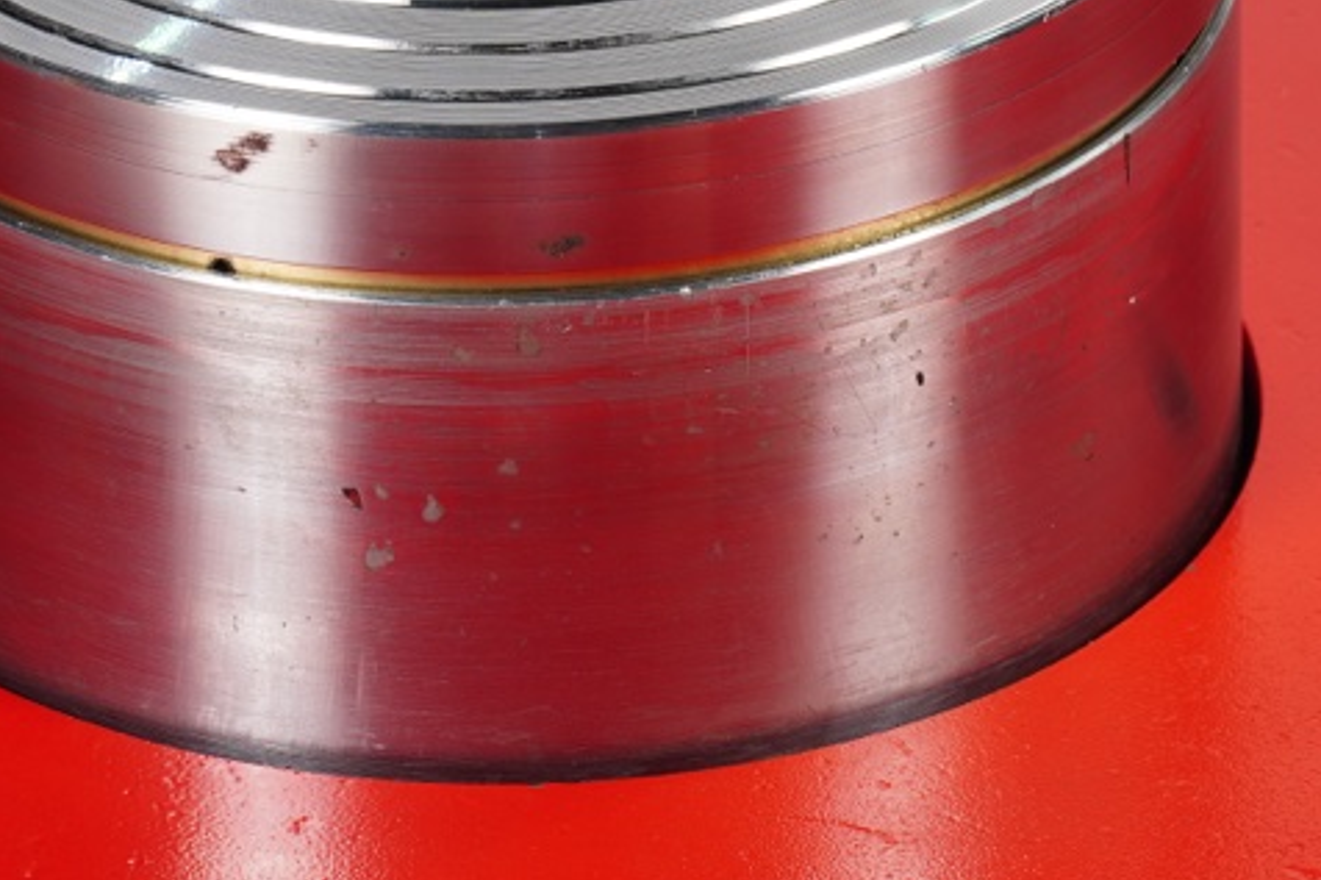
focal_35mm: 504
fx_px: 18487
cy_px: 61
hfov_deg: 4.1
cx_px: 549
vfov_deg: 2.7
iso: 125
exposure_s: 1/1.25
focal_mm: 200
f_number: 14
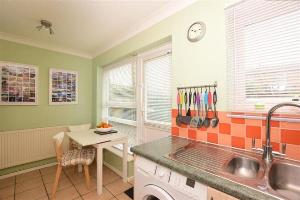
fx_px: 125
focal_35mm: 15
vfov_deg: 77.3
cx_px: 150
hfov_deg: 100.4
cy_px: 100
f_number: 5.6
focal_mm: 10
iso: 400
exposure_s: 1/30
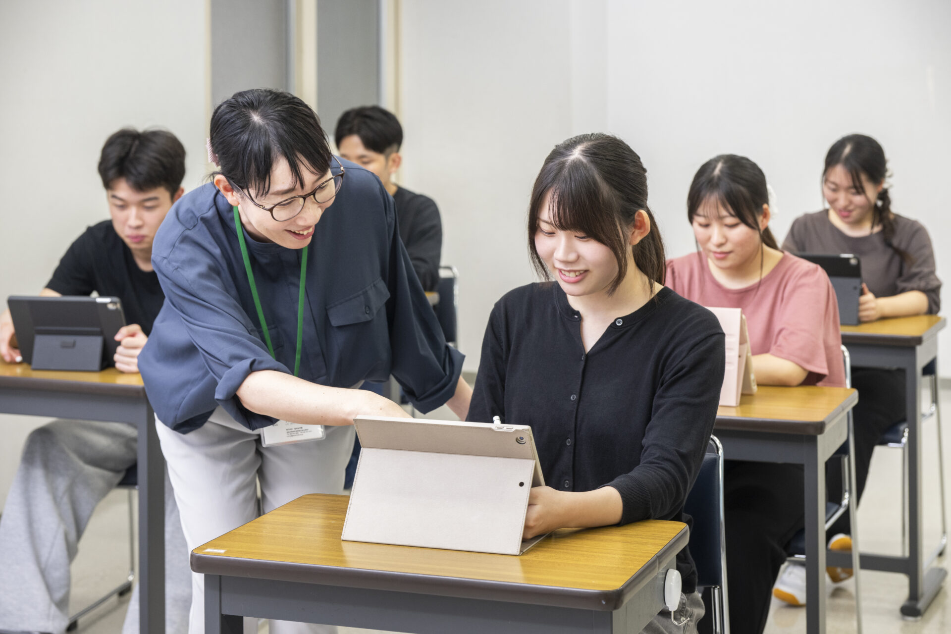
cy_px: 317
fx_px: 1823
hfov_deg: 29.2
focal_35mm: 69
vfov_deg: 19.7
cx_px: 476
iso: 1000
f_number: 5.6
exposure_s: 1/60
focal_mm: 69
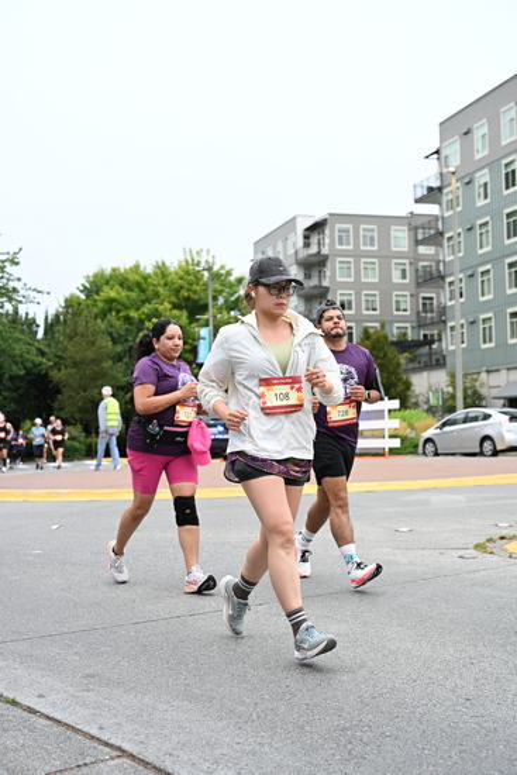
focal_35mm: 46
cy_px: 388
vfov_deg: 42.7
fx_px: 990
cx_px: 258
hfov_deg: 29.3
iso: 1600
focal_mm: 46
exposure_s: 1/800
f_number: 4
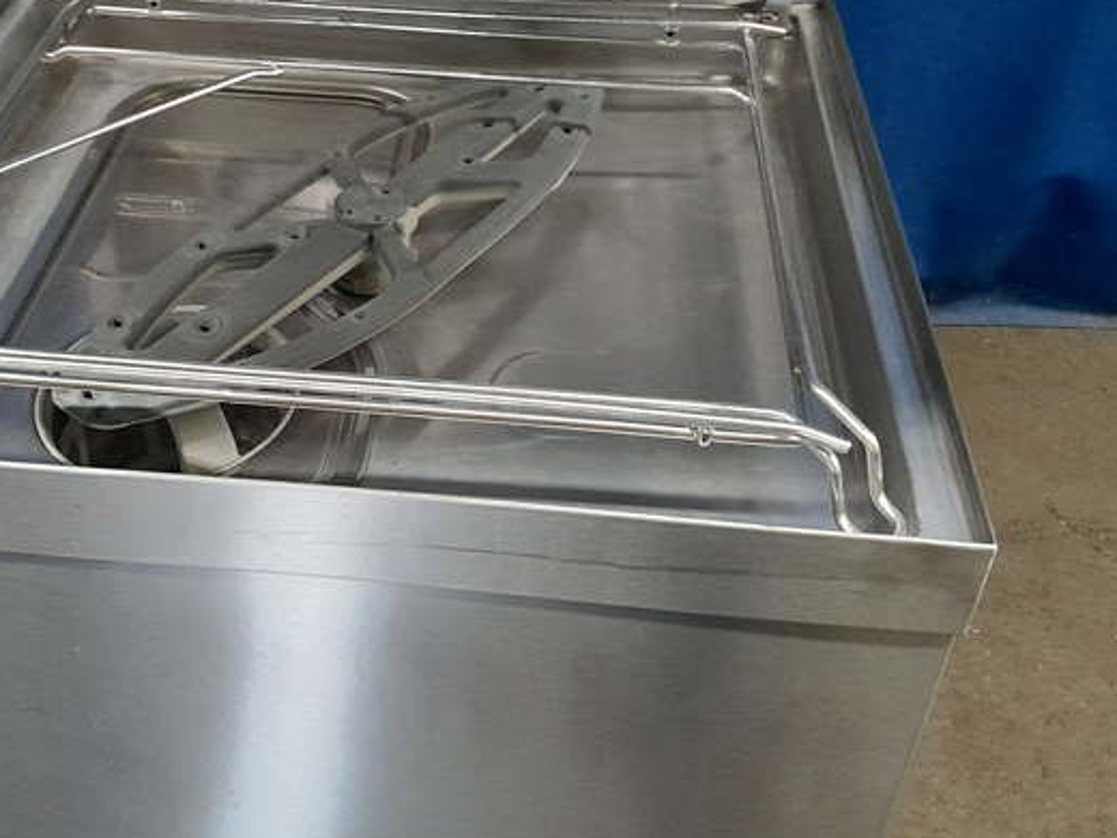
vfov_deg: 35.4
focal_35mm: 40
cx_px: 440
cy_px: 239
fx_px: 1291
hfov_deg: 46.5
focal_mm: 4
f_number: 1.8
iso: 500
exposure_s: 1/33
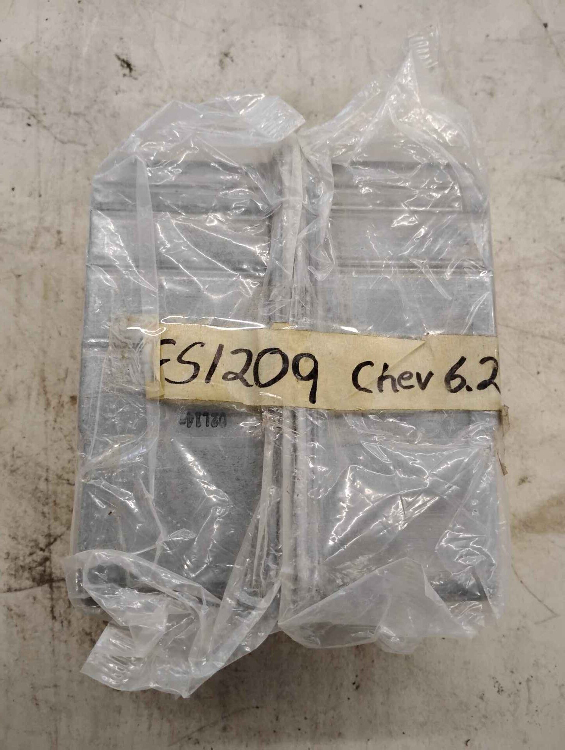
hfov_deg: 49.8
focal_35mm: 28
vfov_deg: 63.4
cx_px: 282
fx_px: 608
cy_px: 375
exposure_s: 1/30
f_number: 1.8
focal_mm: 4.26
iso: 1575
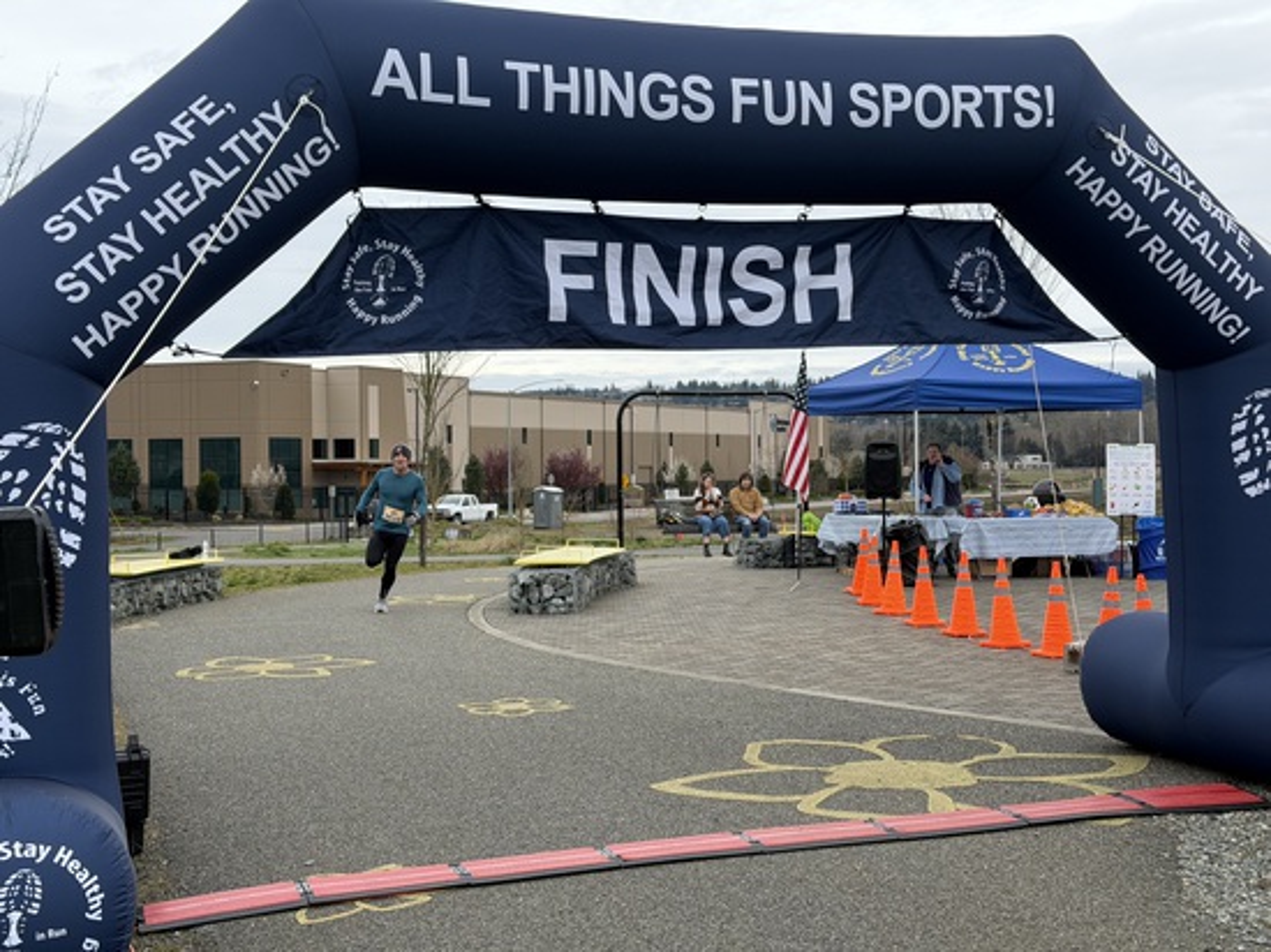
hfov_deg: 39.7
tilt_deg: -0.4
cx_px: 636
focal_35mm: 48
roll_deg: +0.5
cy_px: 476
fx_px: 1762
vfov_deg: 30.2
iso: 80
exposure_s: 1/1222
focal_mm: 6.76
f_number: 1.78
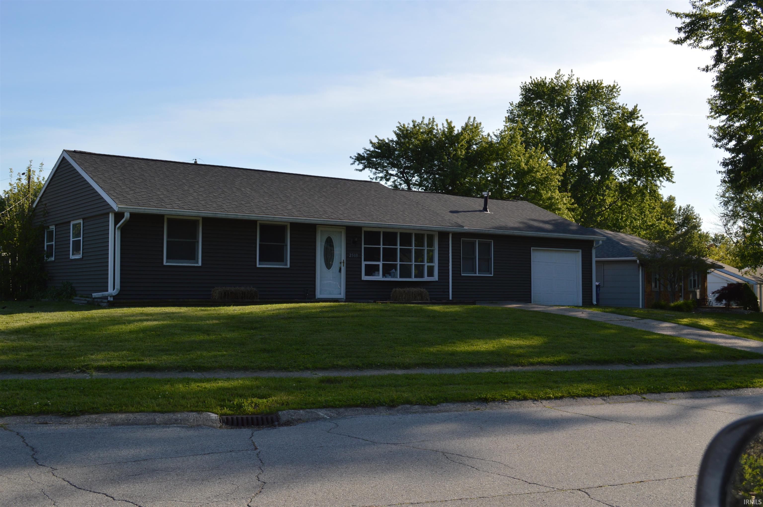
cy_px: 254
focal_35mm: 36
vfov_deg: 36.8
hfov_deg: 53.2
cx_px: 382
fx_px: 762
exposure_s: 1/200
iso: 100
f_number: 7.1
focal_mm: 24
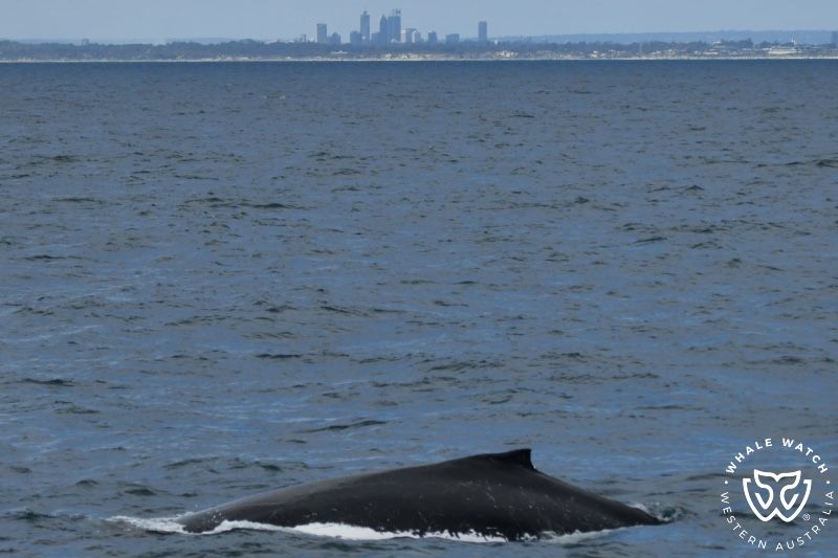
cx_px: 419
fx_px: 2560
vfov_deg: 12.4
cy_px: 279
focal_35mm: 110
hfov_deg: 18.6
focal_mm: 110
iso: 500
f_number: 5
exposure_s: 1/8000
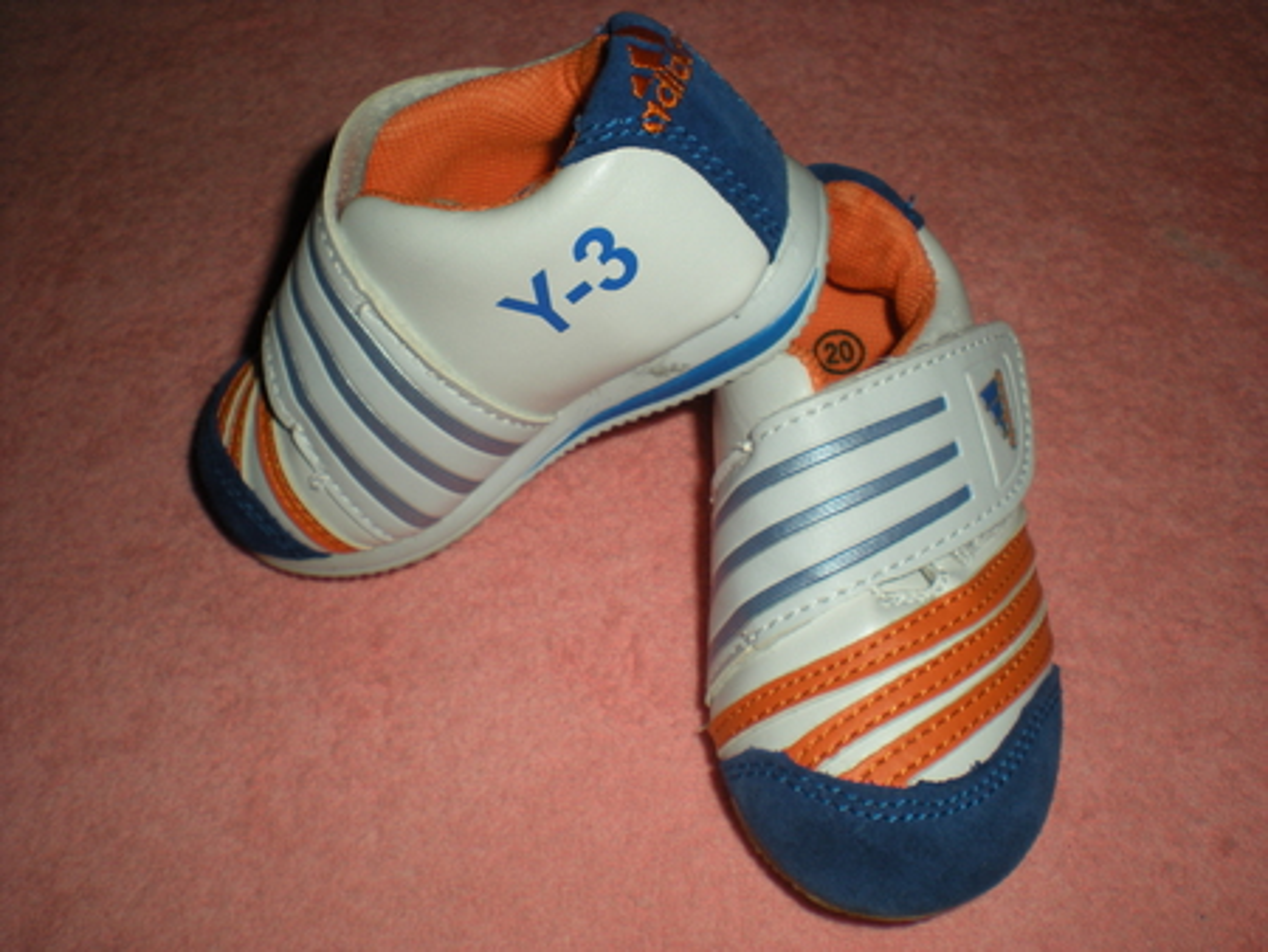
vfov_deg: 37.8
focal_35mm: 38
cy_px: 476
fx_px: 1393
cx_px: 634
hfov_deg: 49.0
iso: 64
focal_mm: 6.3
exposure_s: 1/60
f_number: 4.6
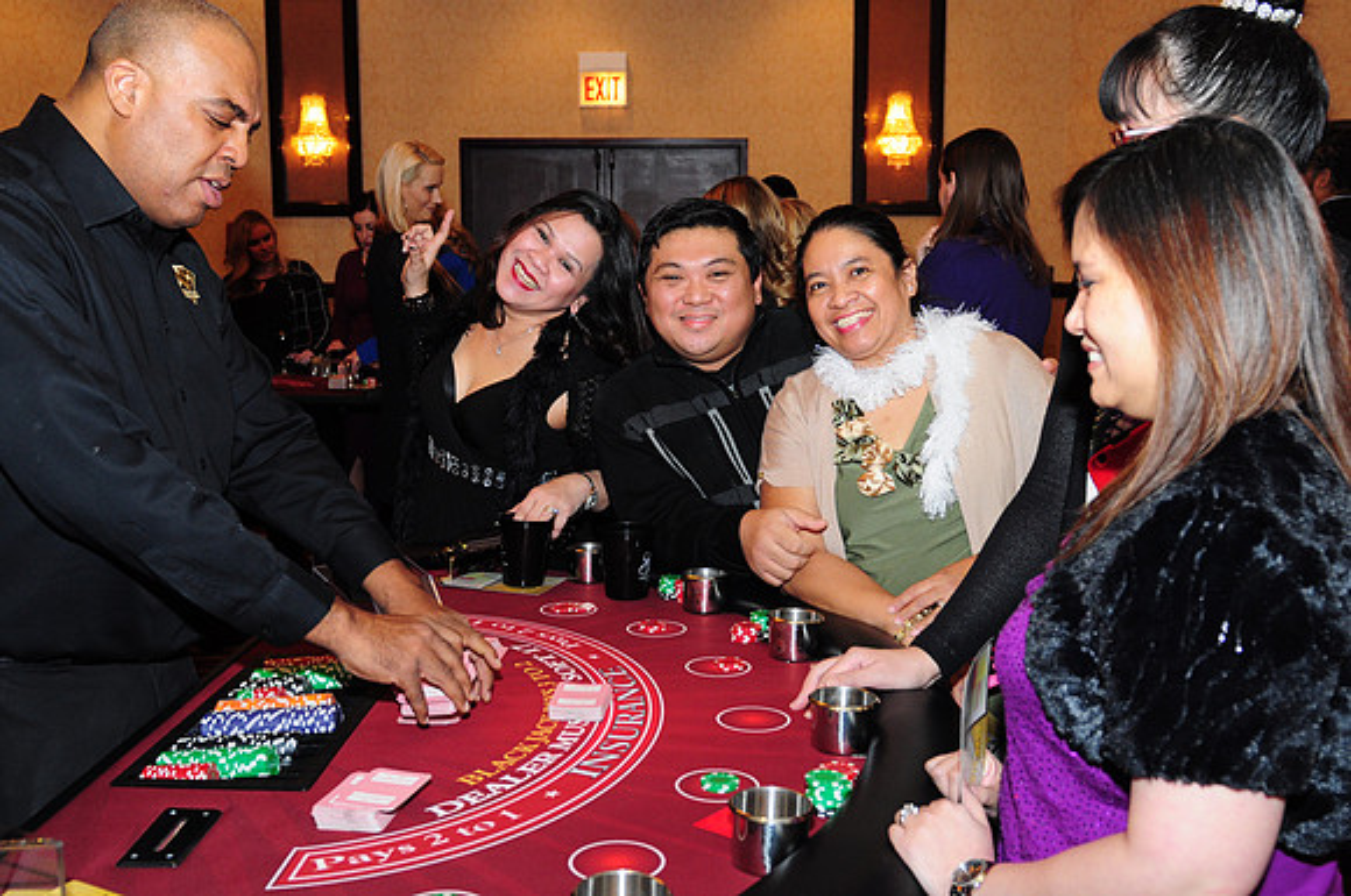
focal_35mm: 36
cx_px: 676
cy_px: 448
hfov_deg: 53.2
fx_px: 1349
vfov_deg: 36.8
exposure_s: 1/60
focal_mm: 24
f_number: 4
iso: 800
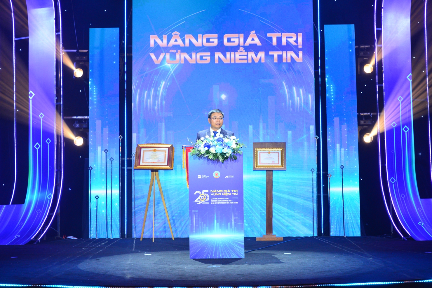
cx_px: 216
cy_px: 144
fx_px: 696
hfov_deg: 34.5
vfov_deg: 23.4
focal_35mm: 58
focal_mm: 58
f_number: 6.3
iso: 2000
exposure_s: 1/125
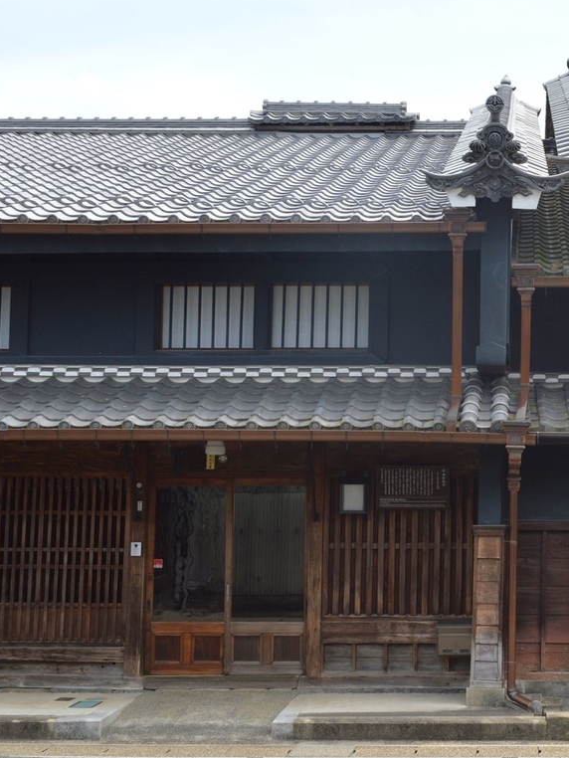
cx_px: 529
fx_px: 1292
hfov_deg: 24.0
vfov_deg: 32.7
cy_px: 366
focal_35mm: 59
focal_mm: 26
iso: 400
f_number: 9
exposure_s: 1/320
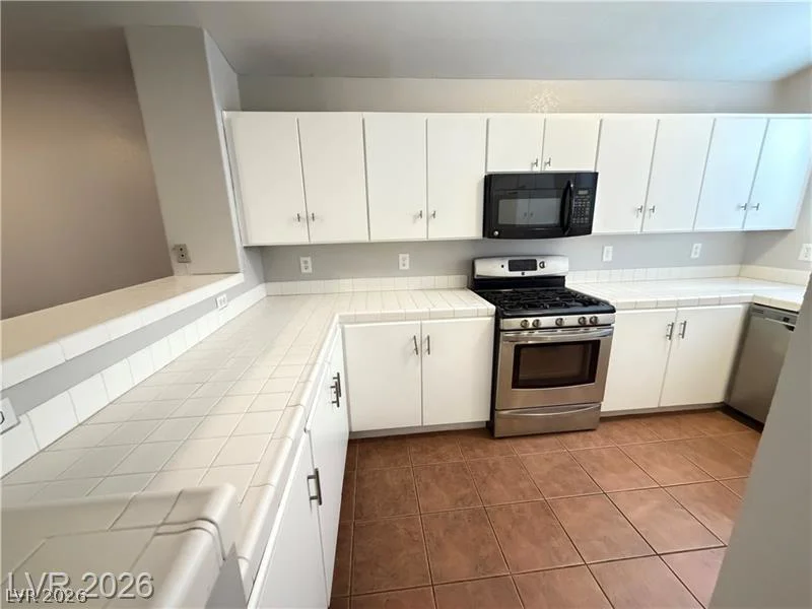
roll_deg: +1.8
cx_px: 406
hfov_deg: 102.1
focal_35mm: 14
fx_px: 328
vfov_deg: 85.7
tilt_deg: -14.3
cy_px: 304
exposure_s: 1/60
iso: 1250
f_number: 2.2
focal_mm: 2.22
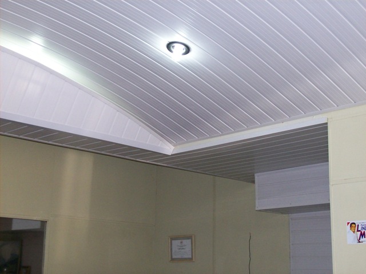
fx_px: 592
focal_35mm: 56
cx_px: 183
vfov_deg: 26.1
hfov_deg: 34.3
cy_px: 137
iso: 200
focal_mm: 9.4
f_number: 3.4
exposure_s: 1/84.5
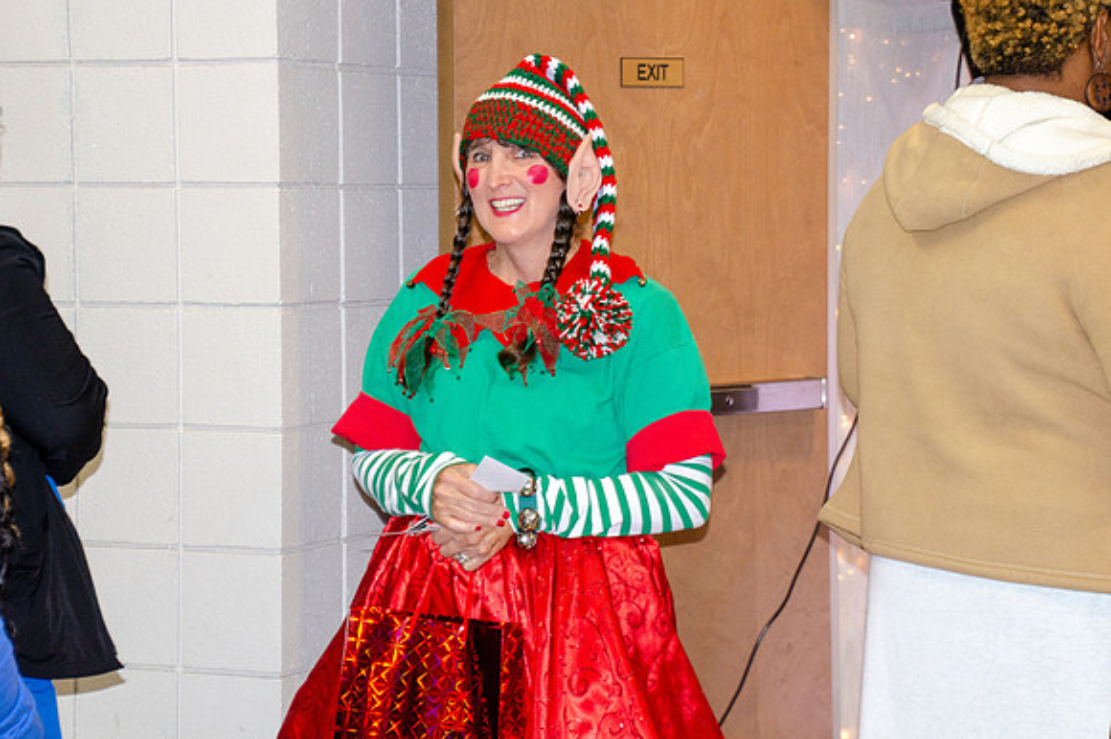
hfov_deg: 20.3
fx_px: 3100
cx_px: 535
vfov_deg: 13.6
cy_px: 315
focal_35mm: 101
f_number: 5
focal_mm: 58
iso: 400
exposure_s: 1/60
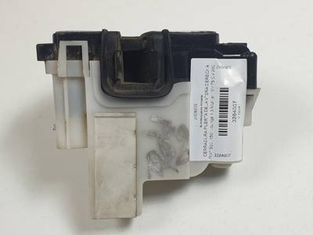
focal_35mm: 26
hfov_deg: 67.3
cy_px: 118
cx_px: 156
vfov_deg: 53.1
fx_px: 235
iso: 50
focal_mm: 4.3
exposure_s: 1/167
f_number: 2.4
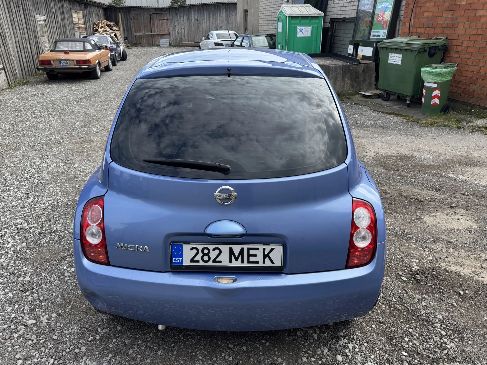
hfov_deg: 69.4
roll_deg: +1.6
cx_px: 234
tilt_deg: -23.9
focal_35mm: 25
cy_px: 187
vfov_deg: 54.9
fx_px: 352
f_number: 1.78
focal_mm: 6.76
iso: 80
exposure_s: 1/1637
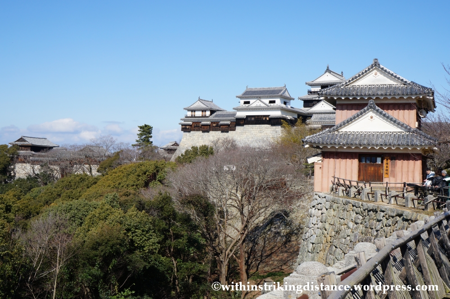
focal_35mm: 46
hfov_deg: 42.4
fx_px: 580
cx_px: 225
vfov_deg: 28.9
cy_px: 150
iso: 200
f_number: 13
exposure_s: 1/320
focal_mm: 31
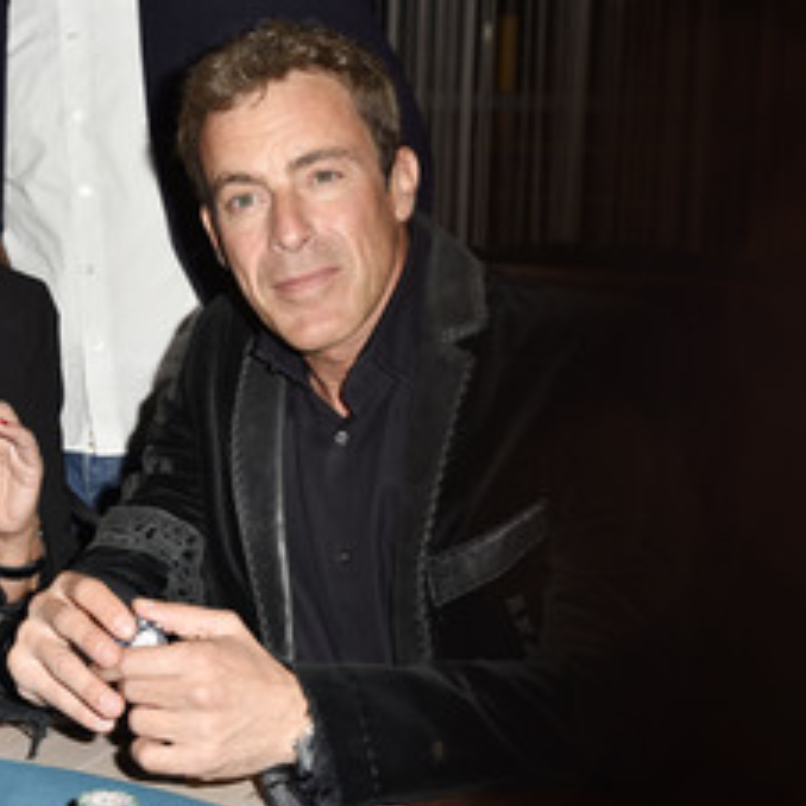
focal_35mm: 88
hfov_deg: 19.4
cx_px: 105
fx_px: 2318
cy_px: 364
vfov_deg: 19.7
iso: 320
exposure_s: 1/200
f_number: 6.3
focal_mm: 52
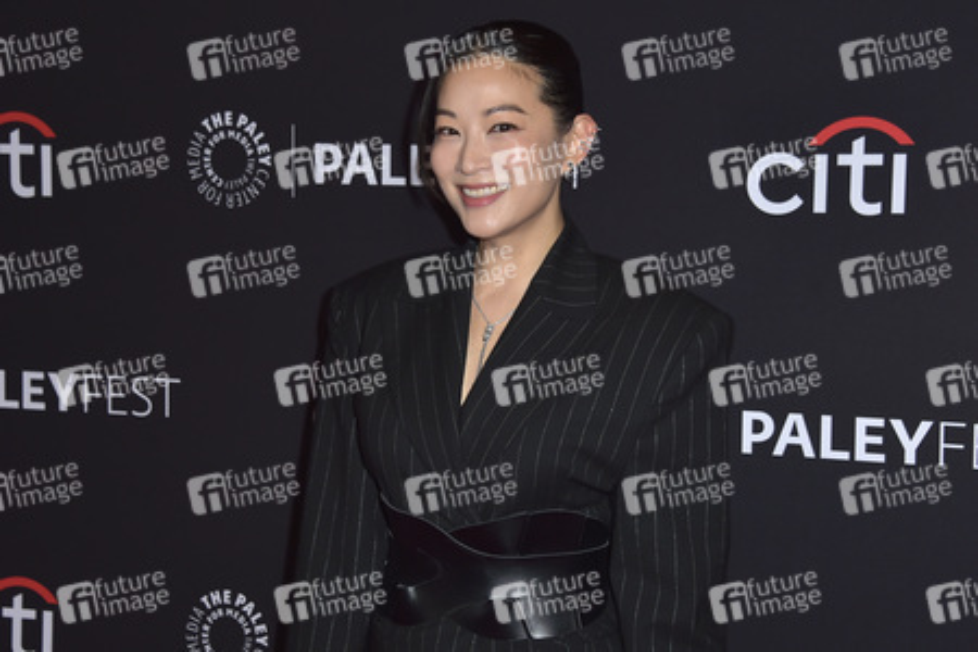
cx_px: 489
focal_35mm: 68
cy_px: 326
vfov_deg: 20.0
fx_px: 1847
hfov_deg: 29.7
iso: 320
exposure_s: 1/200
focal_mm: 68
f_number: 6.3
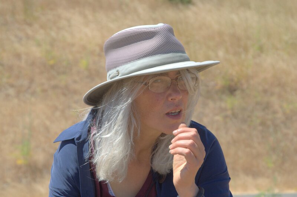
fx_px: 927
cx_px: 148
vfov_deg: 12.2
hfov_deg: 18.2
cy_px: 98
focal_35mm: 112
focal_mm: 75
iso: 400
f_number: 8
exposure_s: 1/1250
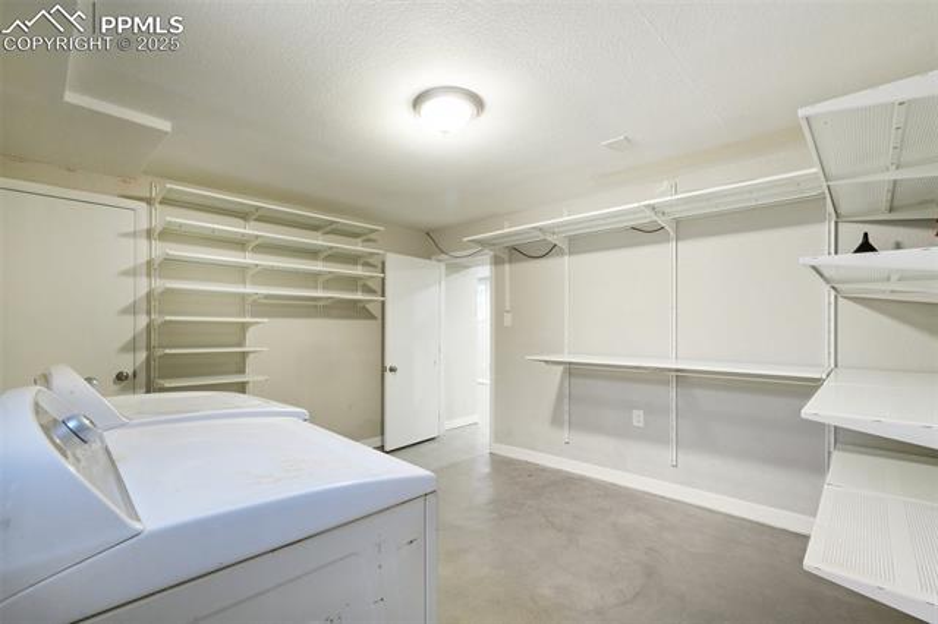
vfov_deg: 77.3
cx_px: 469
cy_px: 312
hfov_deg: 100.4
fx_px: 391
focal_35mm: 15
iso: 800
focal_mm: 10
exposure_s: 1
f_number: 8
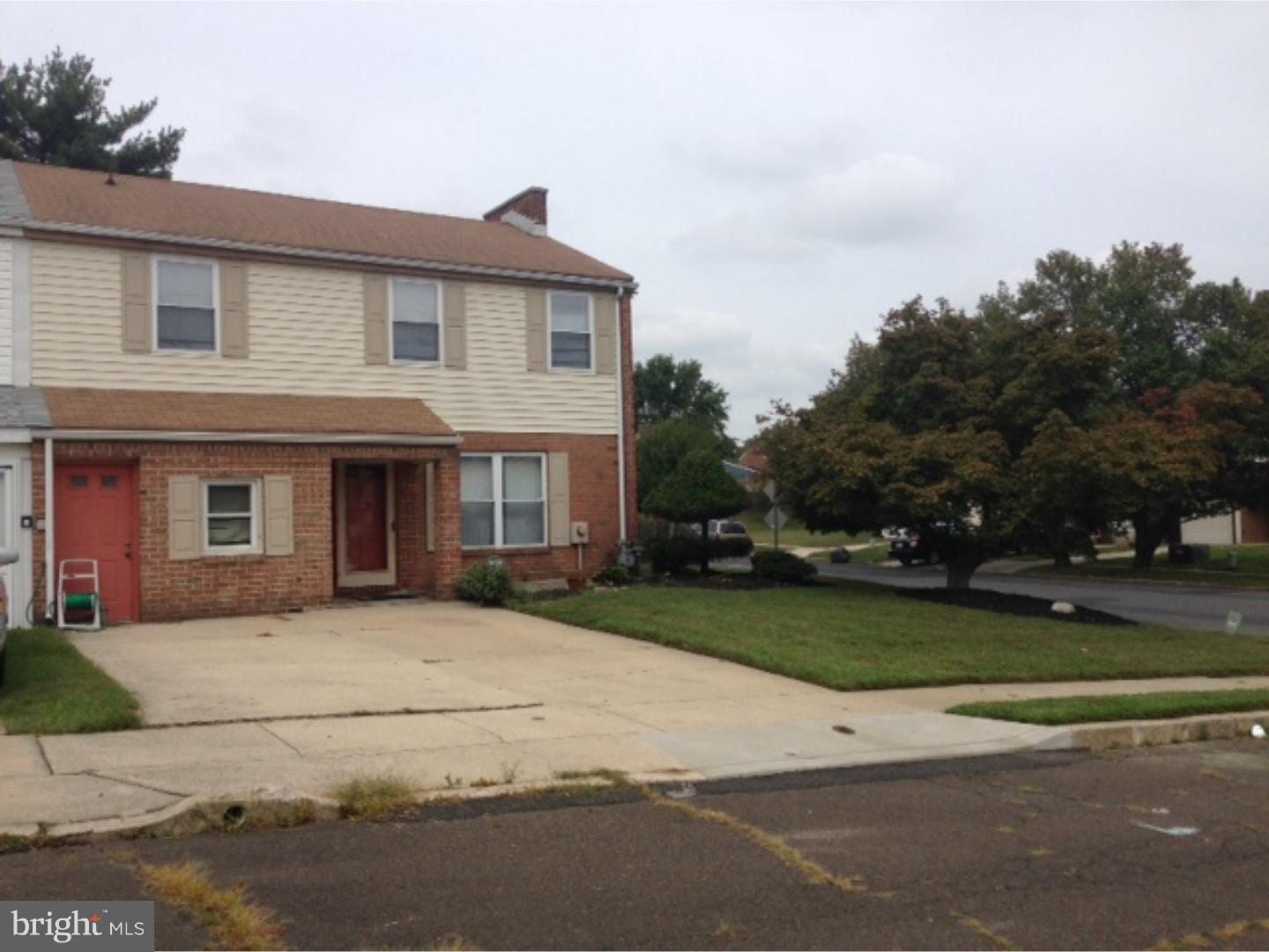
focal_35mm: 33
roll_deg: +1.0
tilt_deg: +3.2
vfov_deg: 42.9
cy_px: 476
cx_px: 634
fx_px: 1210
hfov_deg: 55.4
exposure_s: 1/2008
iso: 50
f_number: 2.4
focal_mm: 4.12
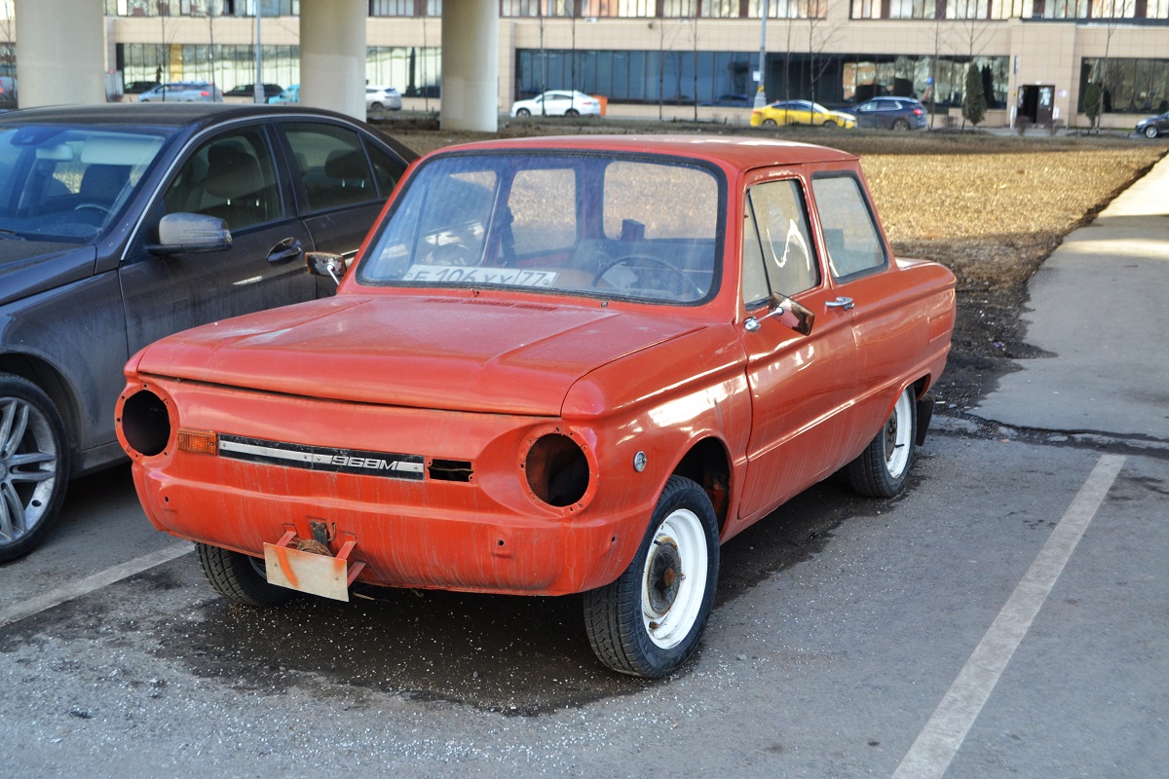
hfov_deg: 41.1
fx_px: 1559
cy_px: 390
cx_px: 584
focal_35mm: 48
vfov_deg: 28.1
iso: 360
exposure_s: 1/125
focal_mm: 32
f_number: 5.6
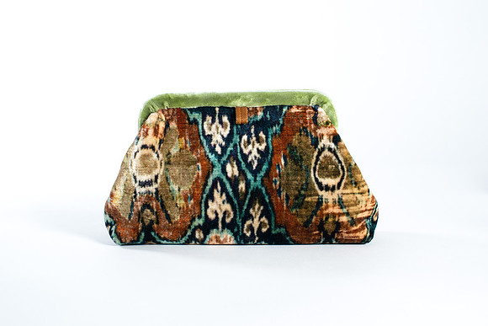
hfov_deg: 39.6
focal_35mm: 50
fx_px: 678
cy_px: 163
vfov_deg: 27.0
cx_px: 244
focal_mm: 50
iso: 200
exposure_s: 1/200
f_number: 6.3
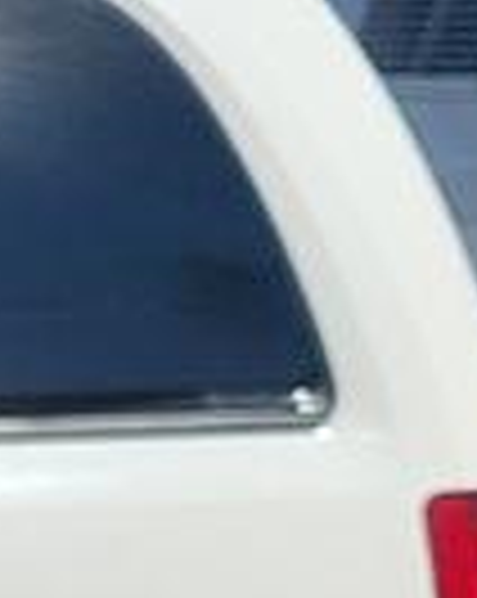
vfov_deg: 7.7
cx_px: -1980
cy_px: 1003
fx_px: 4333
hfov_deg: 5.0
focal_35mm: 245
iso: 40
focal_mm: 5.4
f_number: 1.8
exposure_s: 1/4469
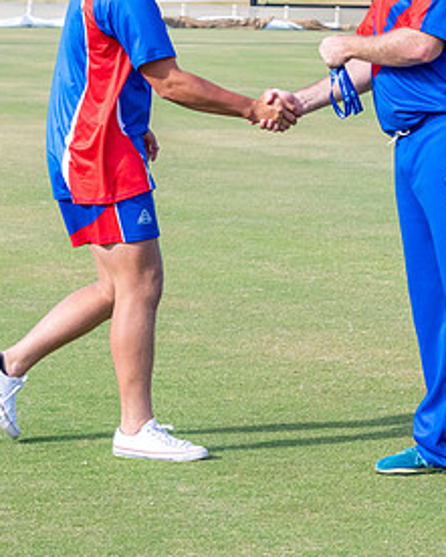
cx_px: 420
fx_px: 2952
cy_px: 111
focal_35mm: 179
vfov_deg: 10.7
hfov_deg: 8.6
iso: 640
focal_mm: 75
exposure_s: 1/800
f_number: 8
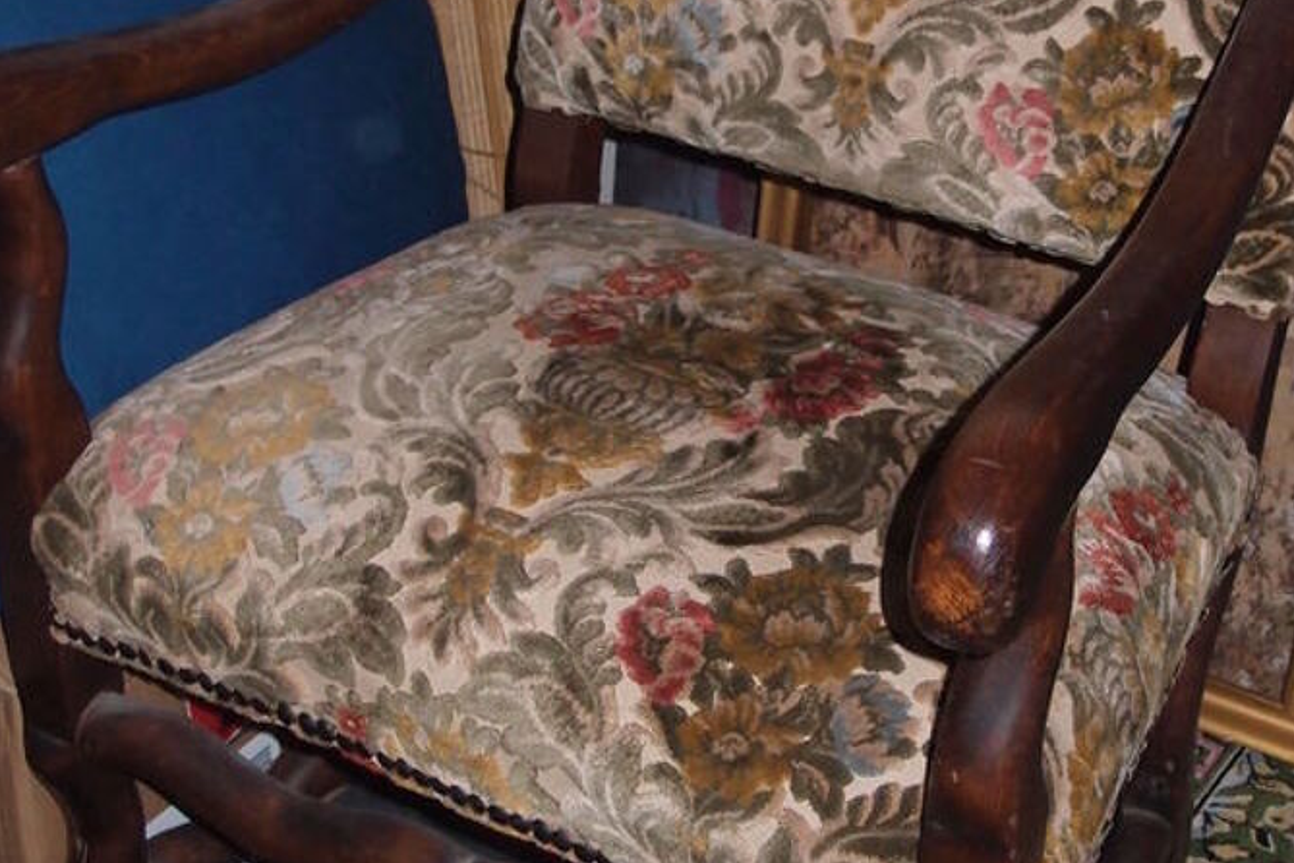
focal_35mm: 58
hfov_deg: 34.1
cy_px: 365
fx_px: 2085
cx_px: 899
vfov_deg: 23.4
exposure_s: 1/30
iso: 200
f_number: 1.8
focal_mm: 6
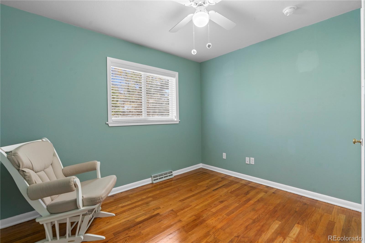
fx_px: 162
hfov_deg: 96.7
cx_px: 182
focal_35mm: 16
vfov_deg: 73.7
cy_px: 122
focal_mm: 16
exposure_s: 1/2
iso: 800
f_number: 8
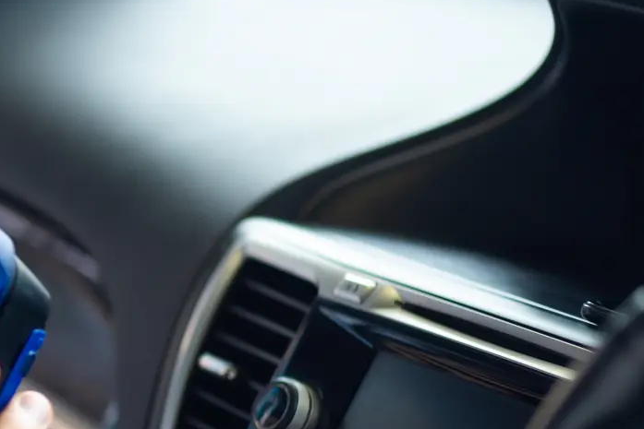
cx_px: -90
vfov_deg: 5.8
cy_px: 496
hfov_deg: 8.7
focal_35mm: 234
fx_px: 4187
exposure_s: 1/125
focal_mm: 85
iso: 100
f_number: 2
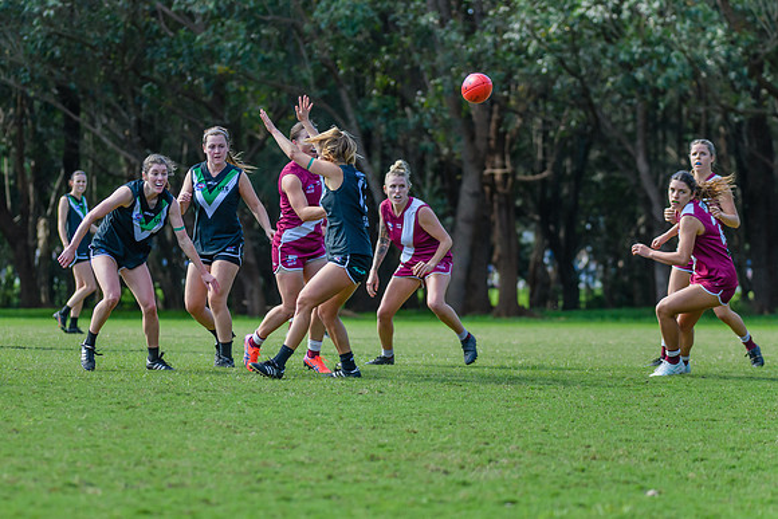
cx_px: 305
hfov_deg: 8.9
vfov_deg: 6.0
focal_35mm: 230
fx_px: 4974
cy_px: 293
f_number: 4.5
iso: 800
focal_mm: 170
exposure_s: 1/1250
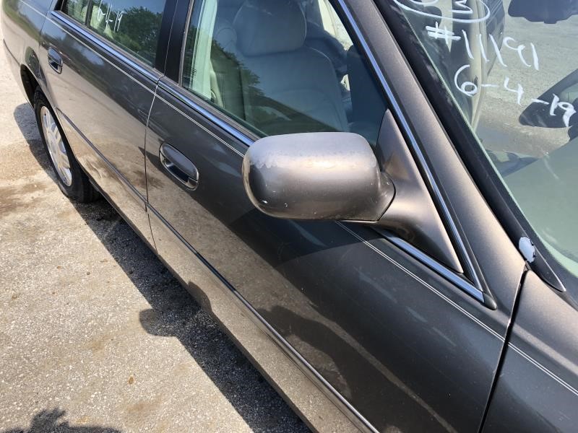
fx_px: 468
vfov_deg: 49.7
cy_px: 216
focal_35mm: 28
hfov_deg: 63.4
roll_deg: -0.1
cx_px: 289
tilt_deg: -27.3
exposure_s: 1/813
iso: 20
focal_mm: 3.99
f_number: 1.8
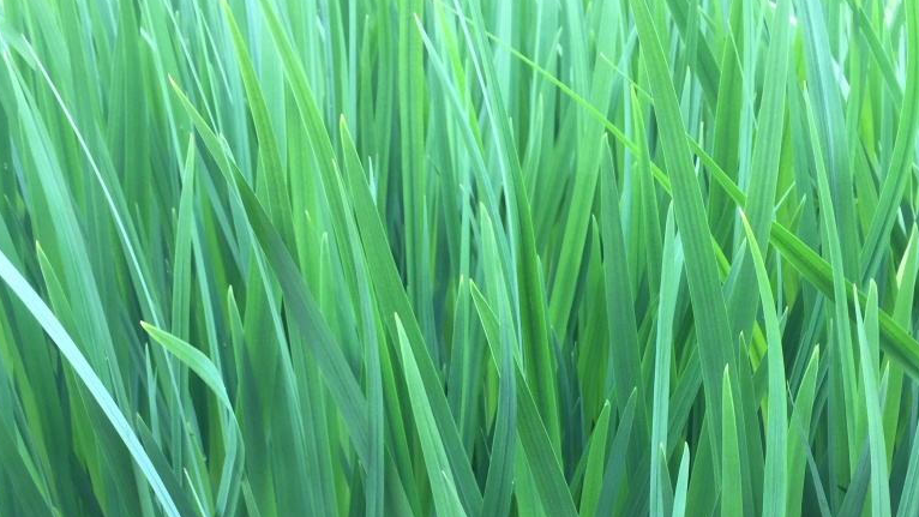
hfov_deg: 46.4
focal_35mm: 44
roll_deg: -0.6
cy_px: 557
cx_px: 464
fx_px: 1072
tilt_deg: -32.9
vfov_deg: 25.3
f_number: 2.2
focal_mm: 4.15
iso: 40
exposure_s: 1/100
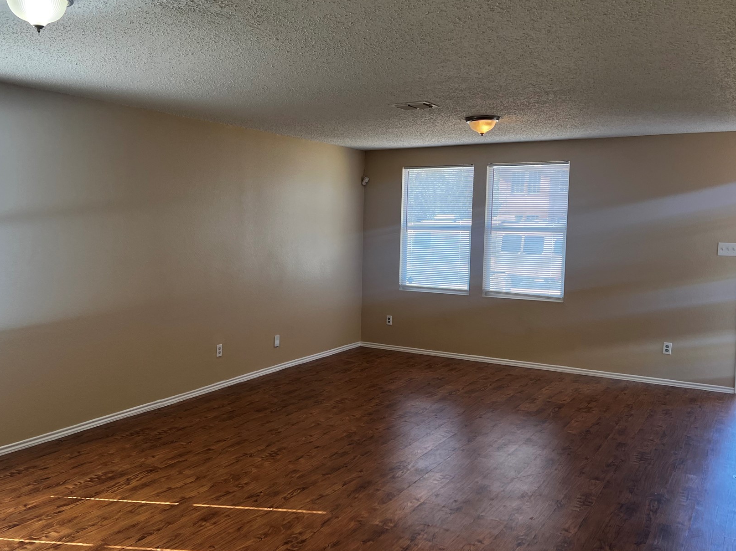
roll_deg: -1.3
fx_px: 702
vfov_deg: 42.9
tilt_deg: -5.6
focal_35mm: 33
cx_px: 297
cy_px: 279
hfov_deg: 55.0
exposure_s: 1/144
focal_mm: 5.7
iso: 50
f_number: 1.5
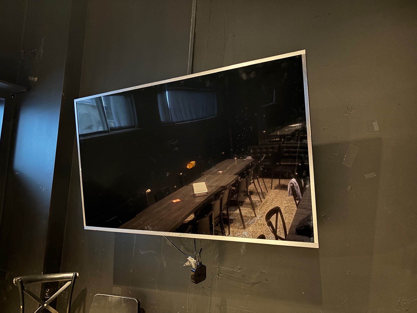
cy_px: 156
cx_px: 208
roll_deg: -3.5
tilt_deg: +6.2
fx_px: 313
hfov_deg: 67.3
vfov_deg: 53.1
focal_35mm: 26
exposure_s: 1/9
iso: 1000
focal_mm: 5.96
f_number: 1.6
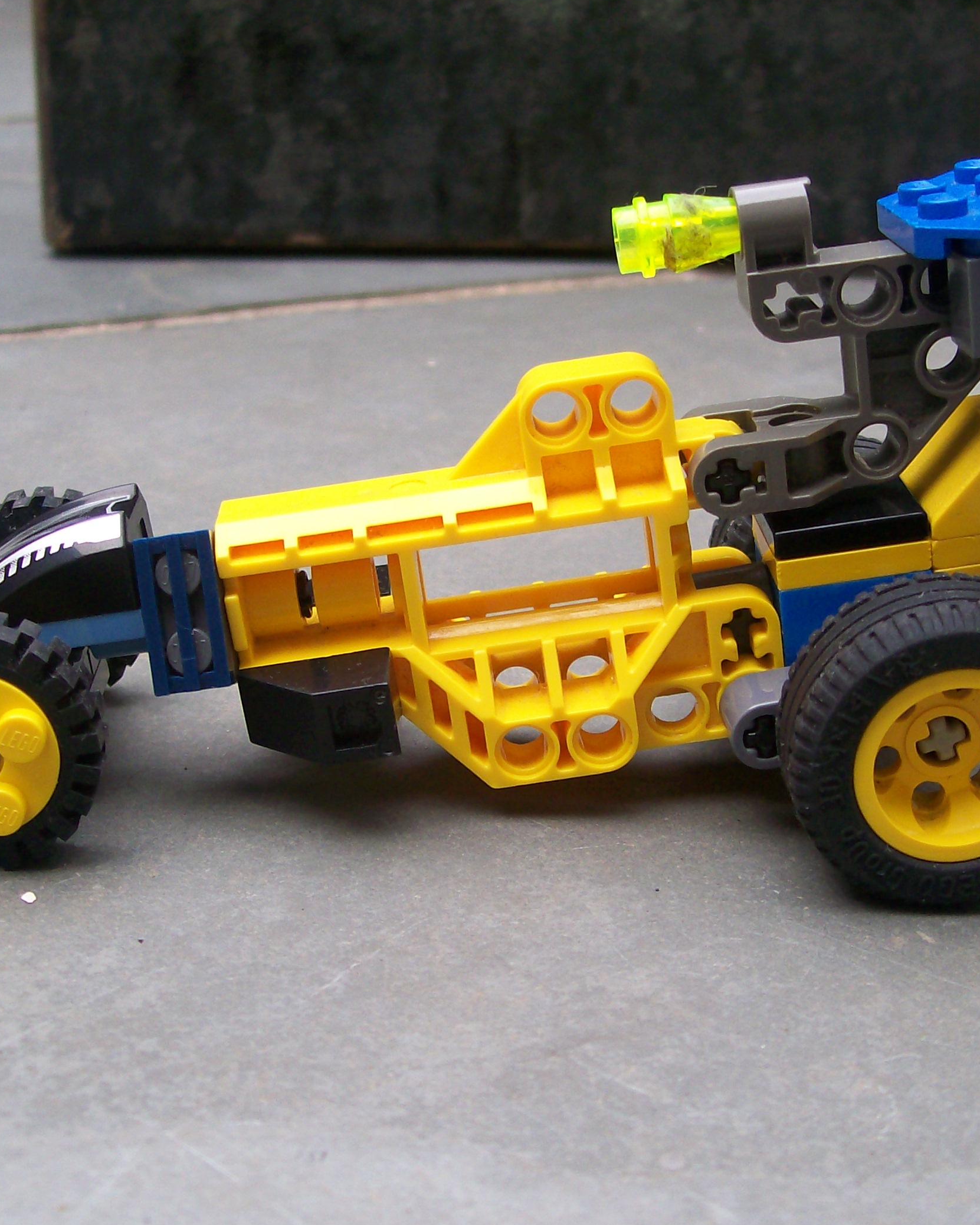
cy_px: 643
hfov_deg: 29.1
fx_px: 1885
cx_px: 486
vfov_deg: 36.0
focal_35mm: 52
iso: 80
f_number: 2.7
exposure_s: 1/88.4
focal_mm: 6
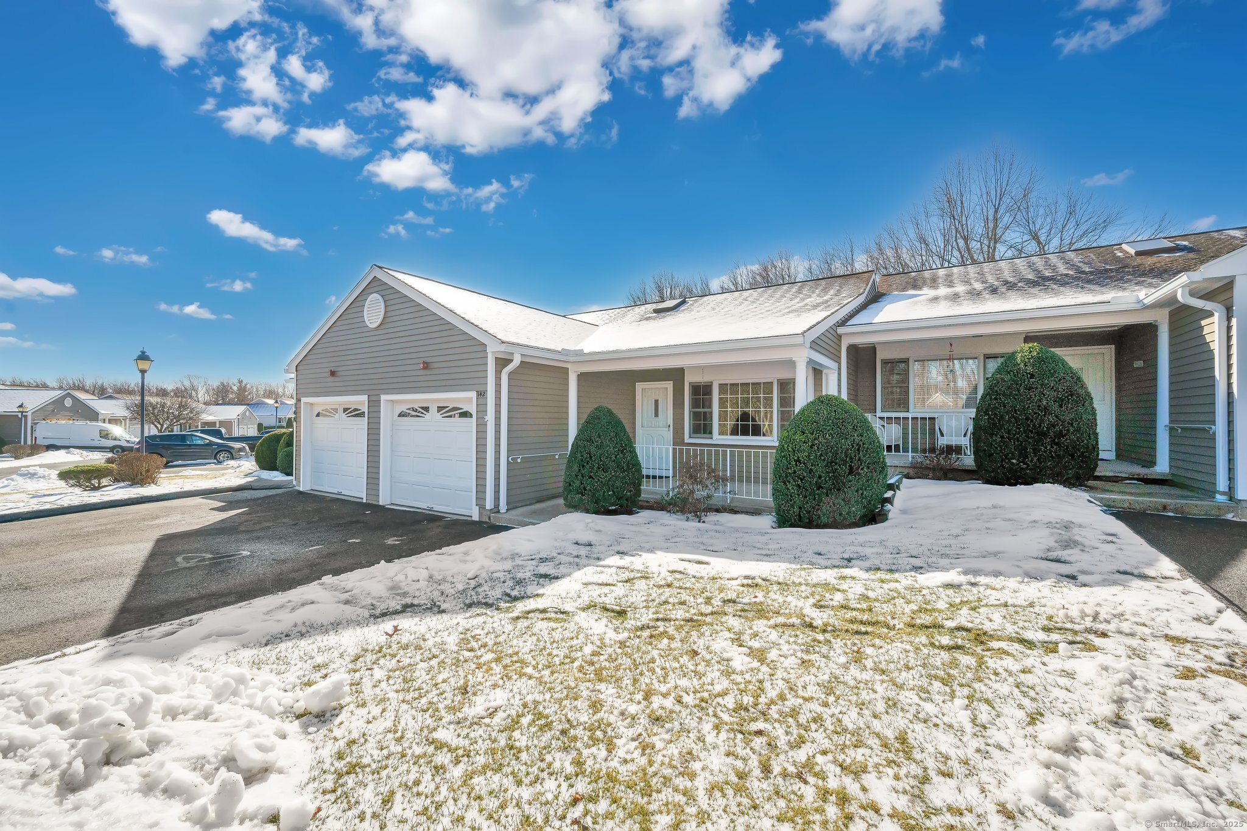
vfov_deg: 81.2
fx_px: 485
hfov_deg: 104.3
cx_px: 624
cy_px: 416
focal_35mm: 14
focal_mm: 14
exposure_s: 1/1250
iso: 320
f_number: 9
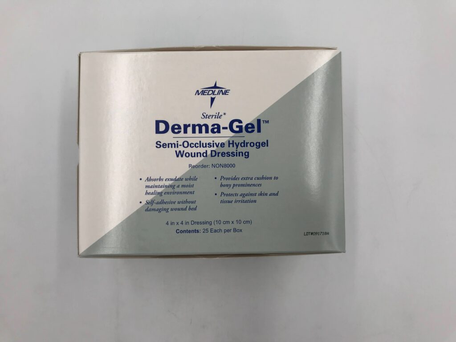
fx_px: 369
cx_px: 228
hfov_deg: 63.4
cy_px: 171
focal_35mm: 28
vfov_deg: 49.7
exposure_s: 1/167
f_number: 1.8
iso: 20
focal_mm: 3.99
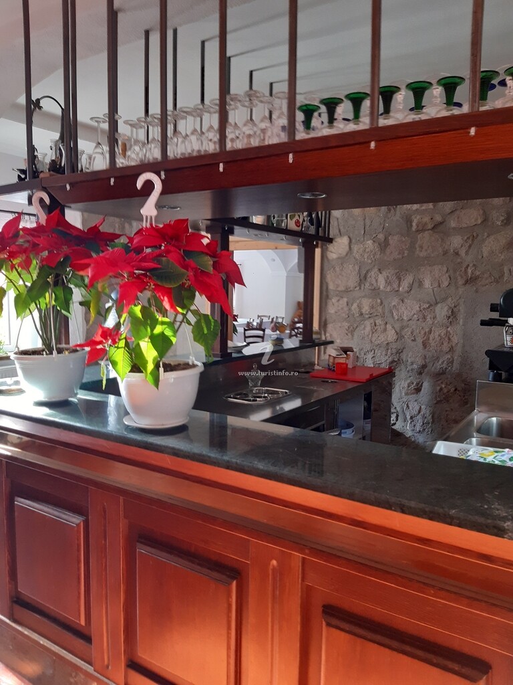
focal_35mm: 26
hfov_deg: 53.1
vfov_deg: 67.3
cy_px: 342
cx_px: 256
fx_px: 514
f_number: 1.7
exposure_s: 1/33
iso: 250
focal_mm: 3.92
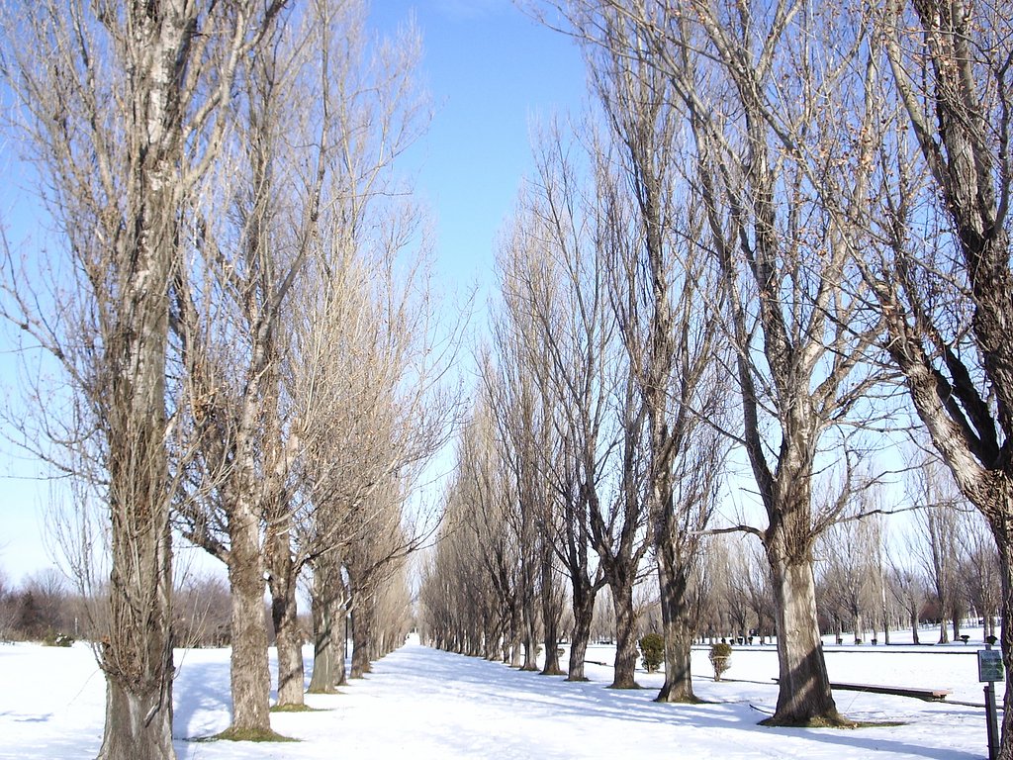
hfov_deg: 45.8
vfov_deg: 35.1
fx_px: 1200
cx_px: 506
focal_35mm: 41
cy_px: 380
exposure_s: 1/320
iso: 50
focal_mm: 6.8
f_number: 4.6
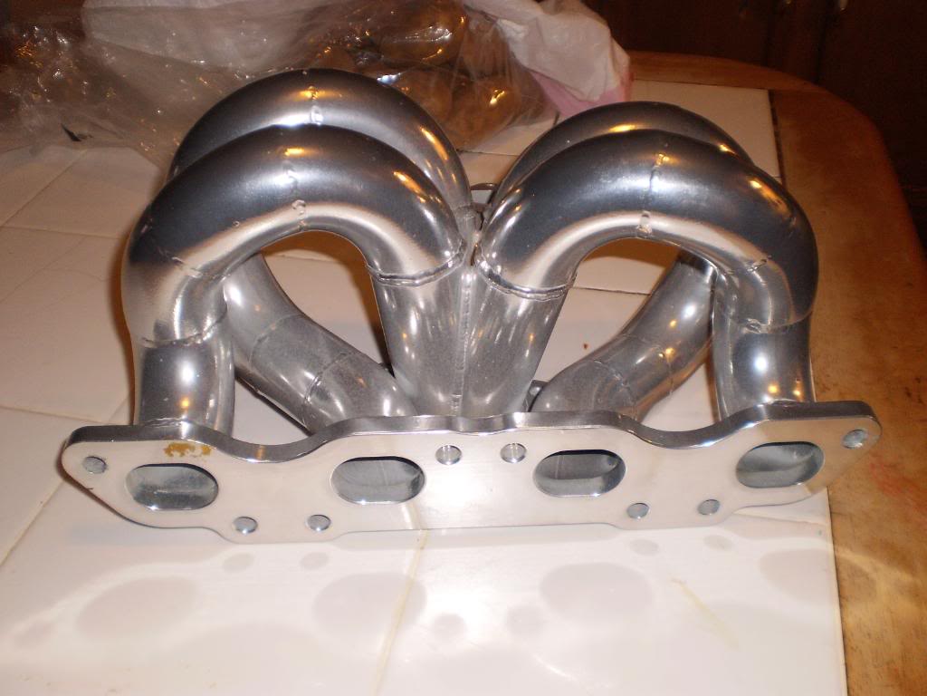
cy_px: 348
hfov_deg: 51.4
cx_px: 464
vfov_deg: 39.7
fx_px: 964
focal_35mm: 36
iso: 125
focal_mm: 6.3
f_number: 3.1
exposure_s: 1/30
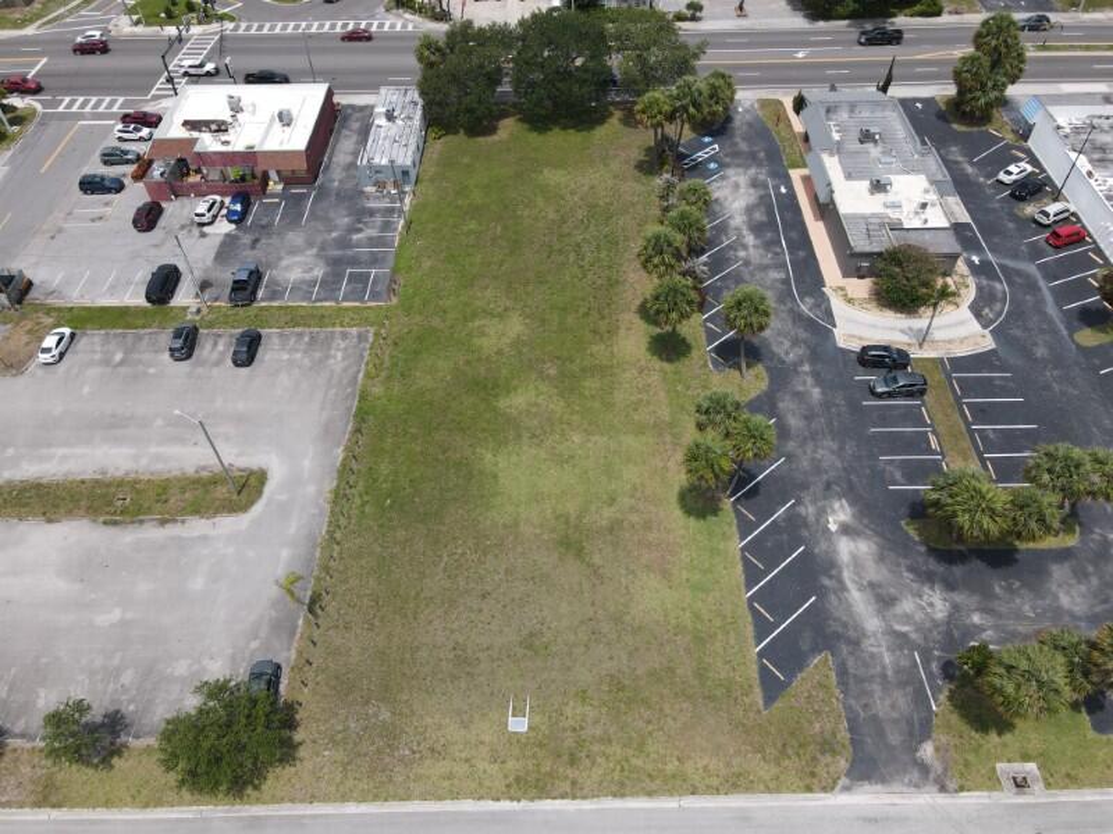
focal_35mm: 24
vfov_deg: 56.8
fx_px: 772
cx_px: 556
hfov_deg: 71.6
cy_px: 417
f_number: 2.8
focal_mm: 4.5
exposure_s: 1/50
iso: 100
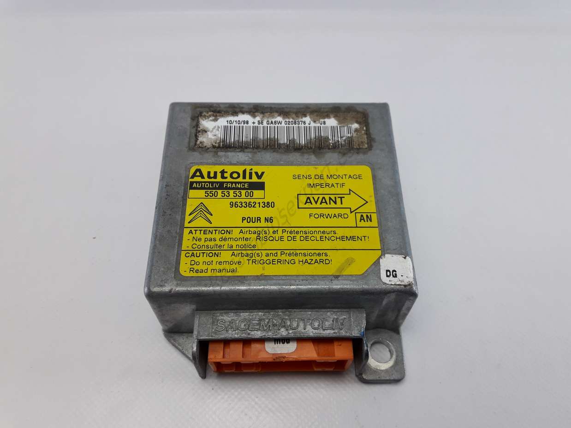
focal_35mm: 28
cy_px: 214
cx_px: 286
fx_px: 462
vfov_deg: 49.7
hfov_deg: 63.5
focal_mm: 3.7
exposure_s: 1/100
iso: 64
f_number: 1.9
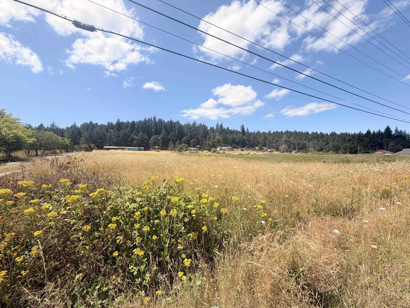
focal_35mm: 15
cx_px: 202
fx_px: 178
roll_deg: -0.6
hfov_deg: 98.2
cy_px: 160
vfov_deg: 81.7
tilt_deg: -0.1
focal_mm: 2.22
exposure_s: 1/789
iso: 20
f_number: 2.2
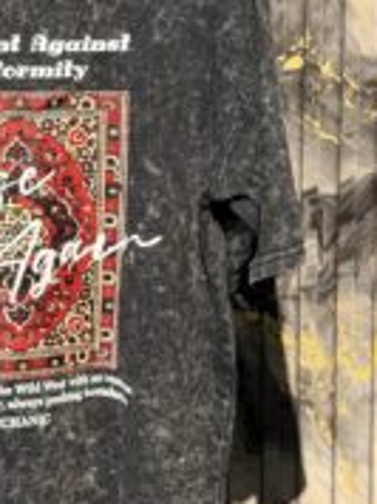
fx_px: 1572
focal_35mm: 108
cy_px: 153
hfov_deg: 13.5
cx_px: 0
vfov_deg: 18.2
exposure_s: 1/50
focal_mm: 6.76
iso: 250
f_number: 1.78
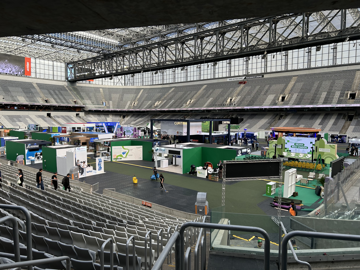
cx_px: 180
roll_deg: +0.5
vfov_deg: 53.1
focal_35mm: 26
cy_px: 135
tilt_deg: -5.1
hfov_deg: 67.3
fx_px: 270
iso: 50
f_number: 1.5
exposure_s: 1/374
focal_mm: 5.7
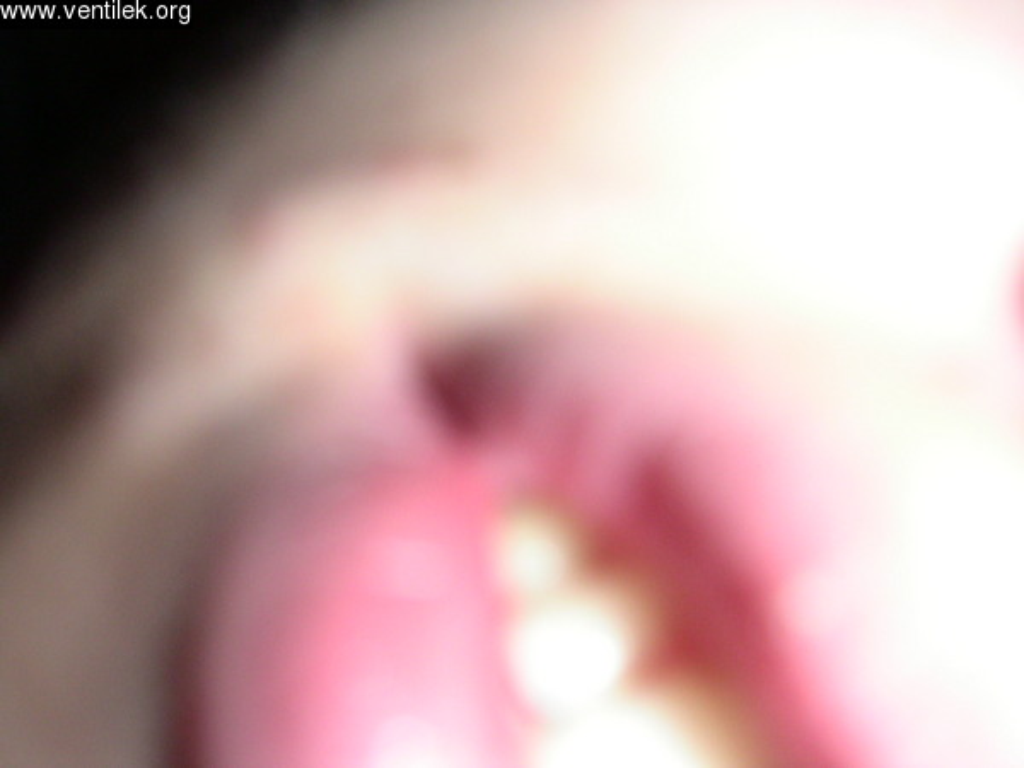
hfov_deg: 39.7
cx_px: 512
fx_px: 1420
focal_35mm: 48
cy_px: 384
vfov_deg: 30.3
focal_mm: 7.5
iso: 160
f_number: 2.9
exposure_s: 1/50
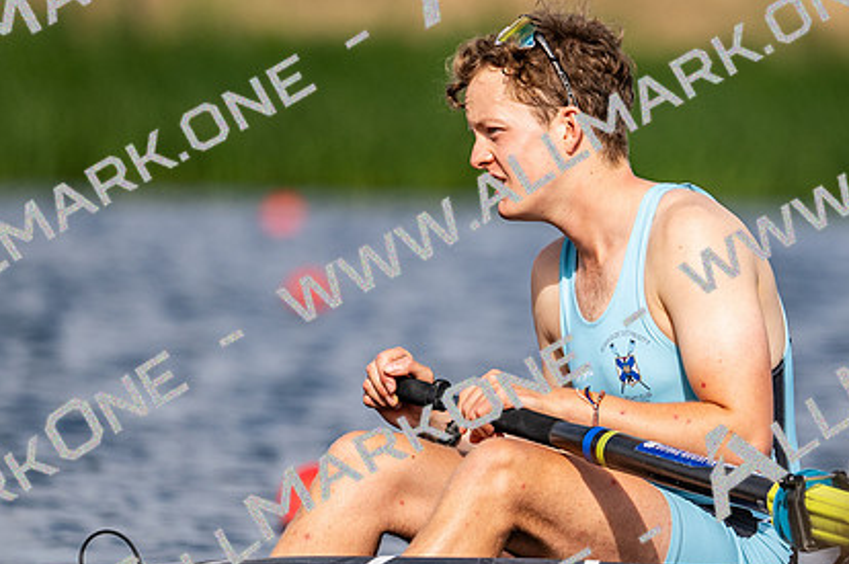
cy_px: 328
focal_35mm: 841
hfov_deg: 2.5
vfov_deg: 1.6
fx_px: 19810
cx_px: 529
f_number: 4.5
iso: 220
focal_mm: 400
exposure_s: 1/2500
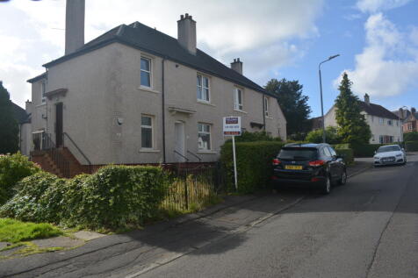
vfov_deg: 47.9
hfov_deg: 67.4
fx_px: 313
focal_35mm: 27
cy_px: 139
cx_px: 209
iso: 110
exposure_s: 1/250
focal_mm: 18
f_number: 8
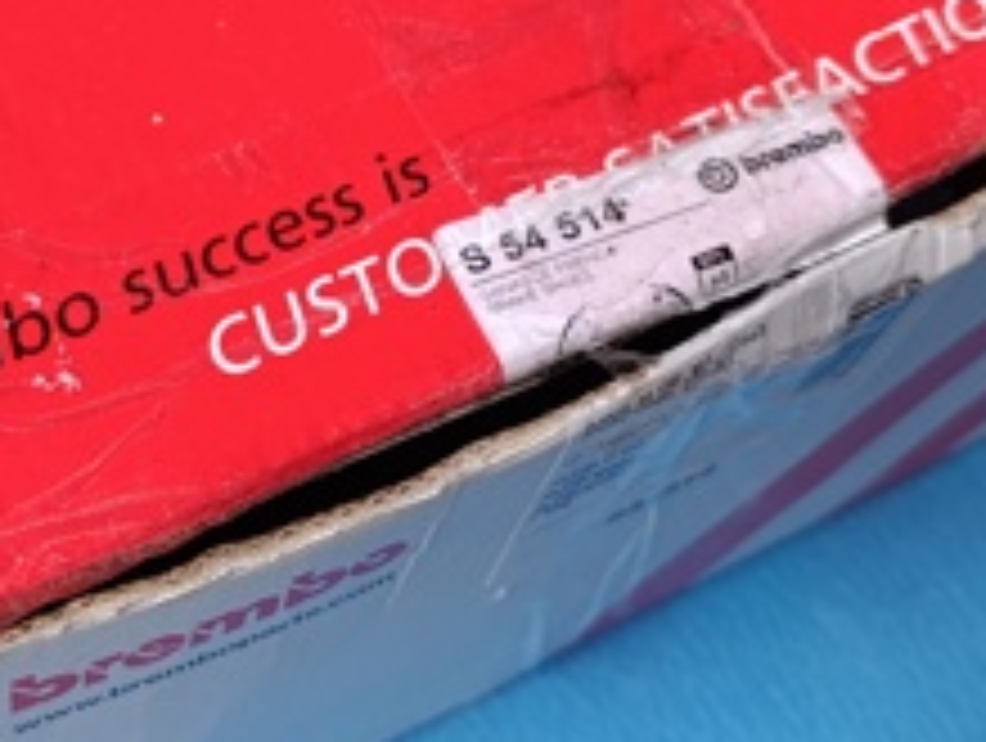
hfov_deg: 28.6
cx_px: 277
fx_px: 1912
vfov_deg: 21.7
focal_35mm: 67
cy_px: 139
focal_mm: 6.14
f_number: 1.6
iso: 1250
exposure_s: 1/100
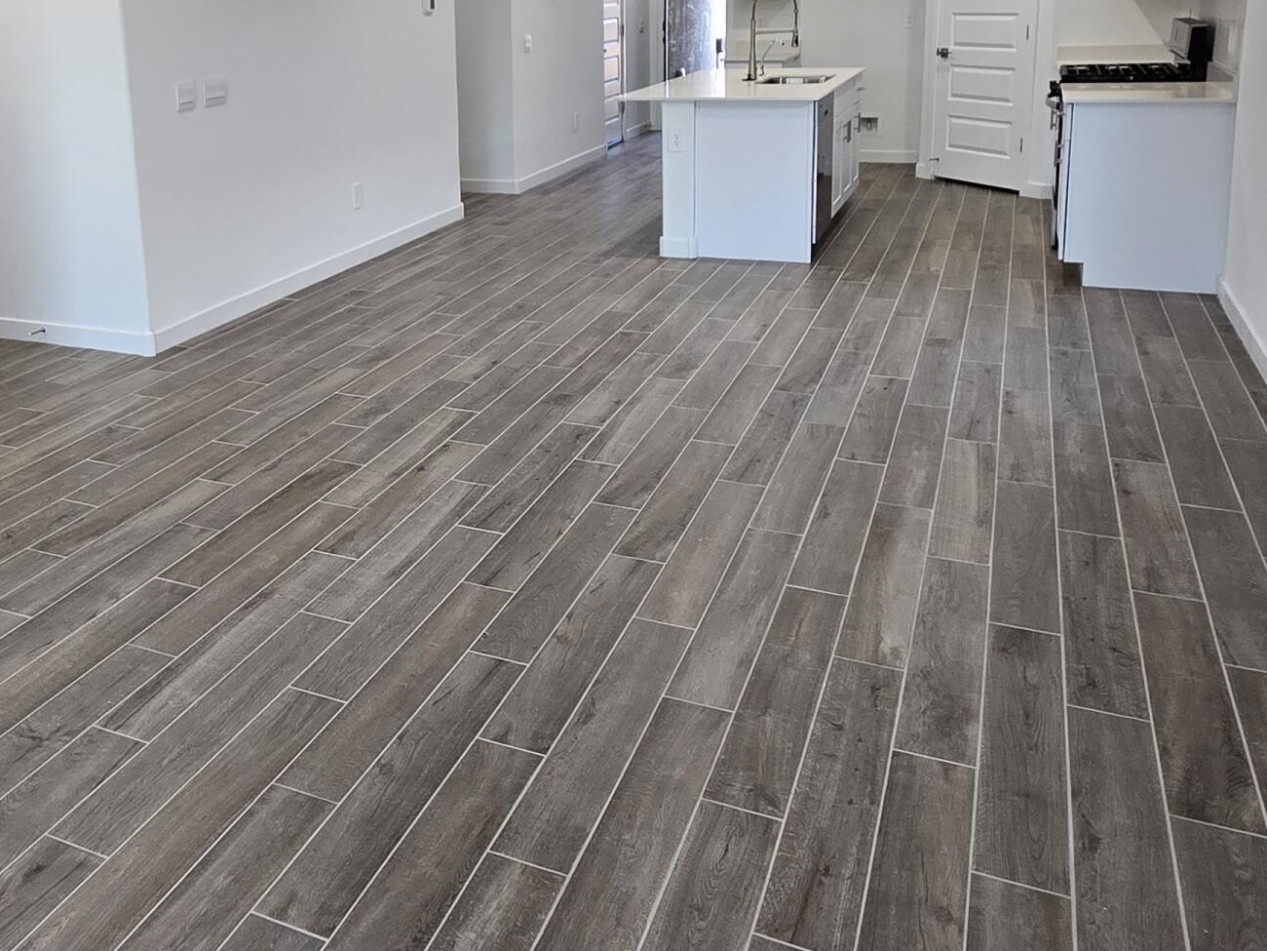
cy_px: 226
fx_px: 1098
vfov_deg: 45.0
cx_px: 387
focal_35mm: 30
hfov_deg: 58.1
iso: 125
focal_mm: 2.2
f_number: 2.2
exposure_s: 1/60
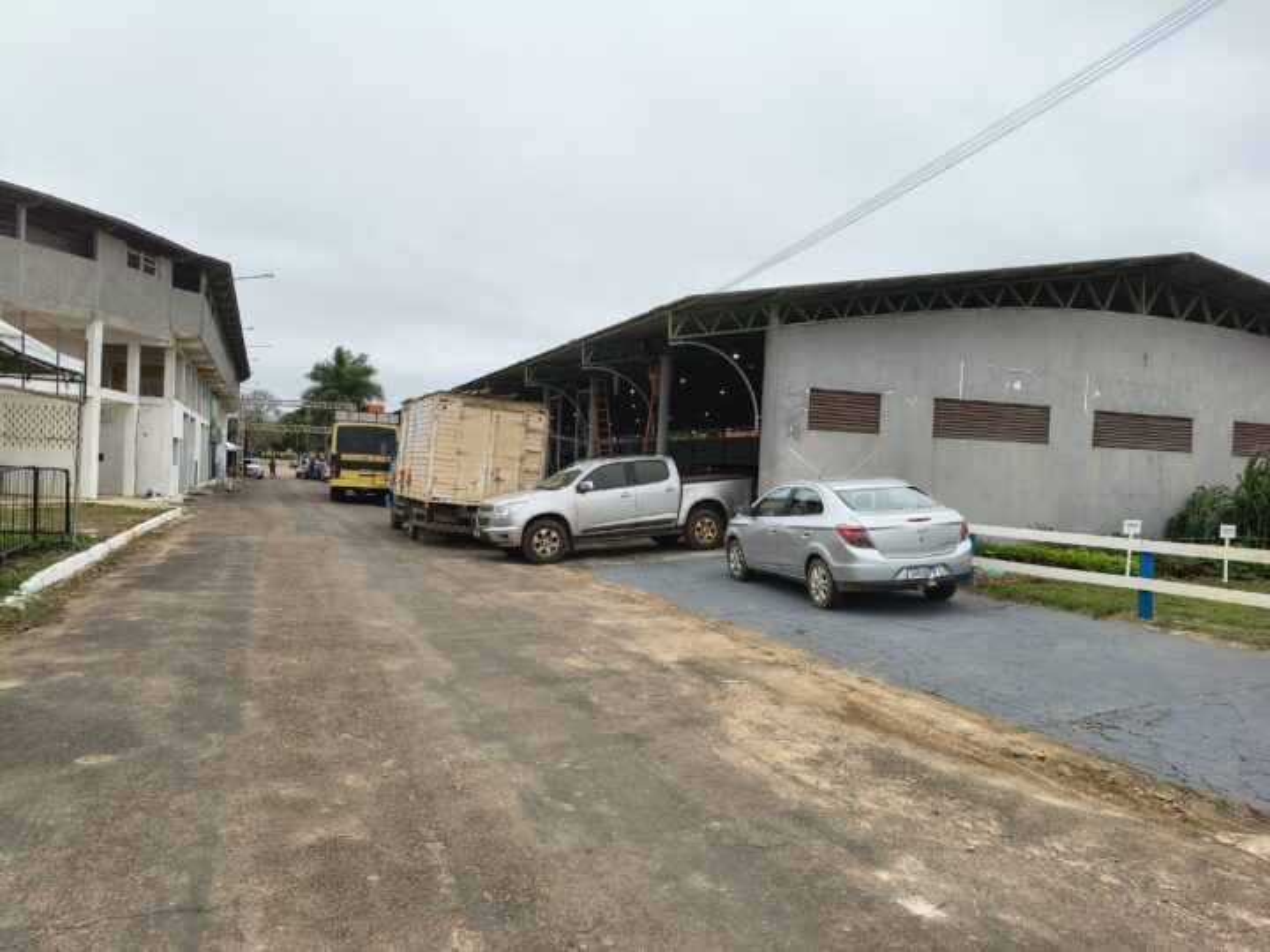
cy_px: 476
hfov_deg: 67.3
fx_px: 954
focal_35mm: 26
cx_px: 635
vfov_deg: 53.1
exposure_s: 1/1775
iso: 105
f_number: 1.8
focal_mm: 4.81
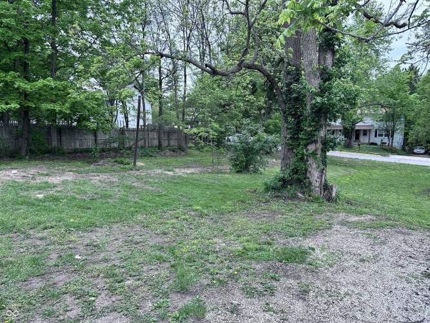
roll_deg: -1.2
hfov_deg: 71.6
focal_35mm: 24
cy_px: 162
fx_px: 298
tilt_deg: -7.3
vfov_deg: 56.8
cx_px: 215
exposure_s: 1/377
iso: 80
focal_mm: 6.86
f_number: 1.78
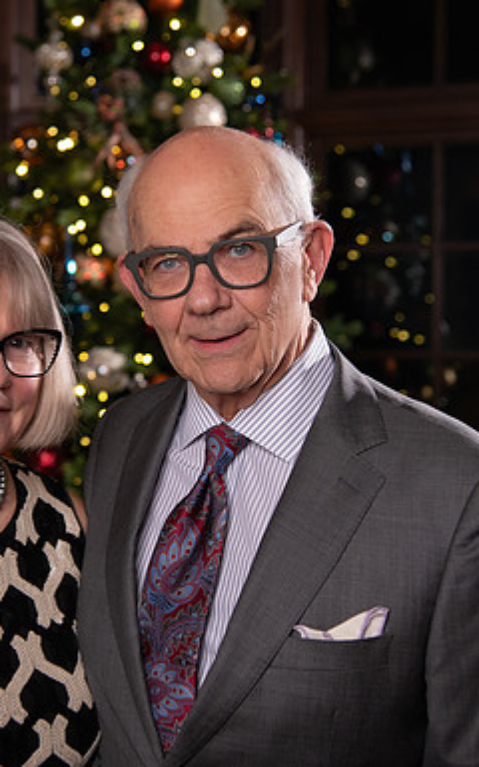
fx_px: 1922
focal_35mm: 92
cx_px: 110
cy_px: 350
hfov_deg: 14.1
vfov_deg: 22.5
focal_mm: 55
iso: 1600
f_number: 4
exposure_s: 1/250
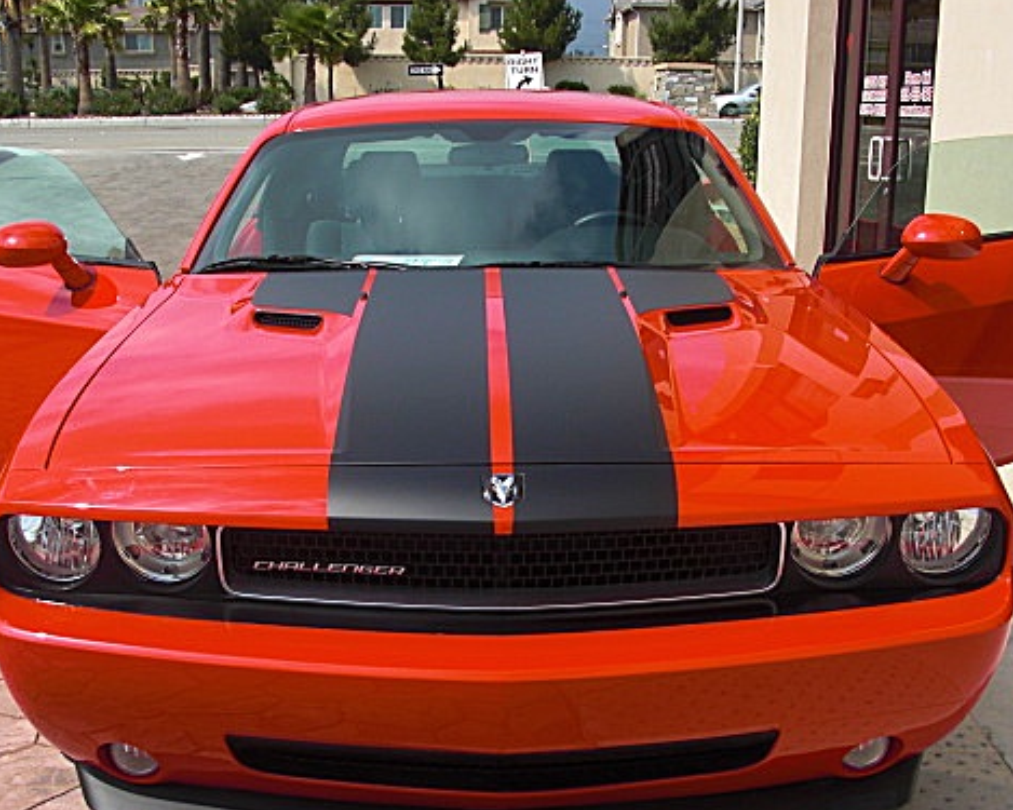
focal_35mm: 48
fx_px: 1439
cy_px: 499
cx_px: 497
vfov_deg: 31.3
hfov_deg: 38.8
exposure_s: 1/125
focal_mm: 6.3
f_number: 7.9
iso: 50
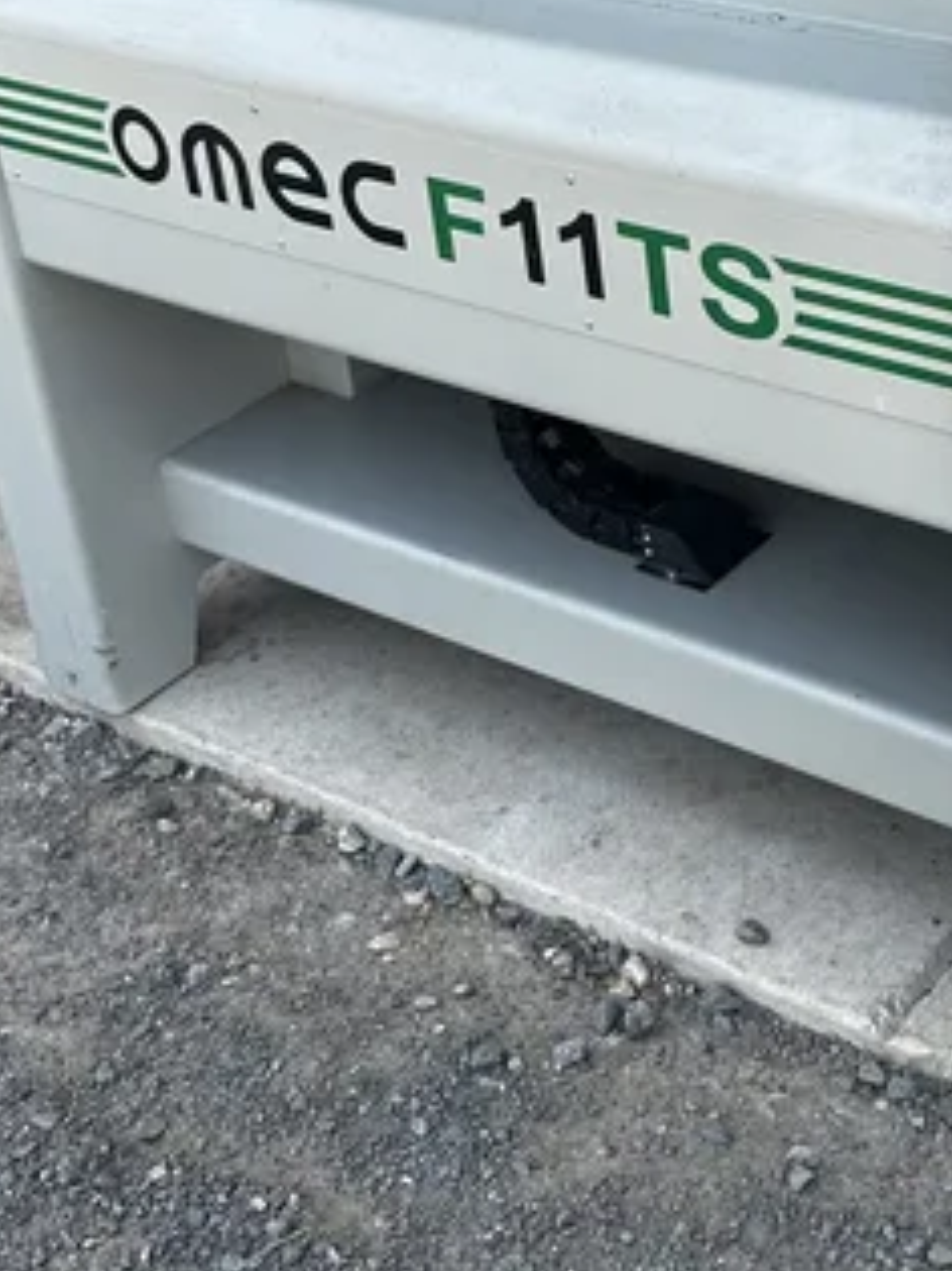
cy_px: 222
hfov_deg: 23.0
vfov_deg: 30.3
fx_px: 2275
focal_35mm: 62
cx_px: 865
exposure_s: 1/1019
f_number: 1.5
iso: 50
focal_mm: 5.7
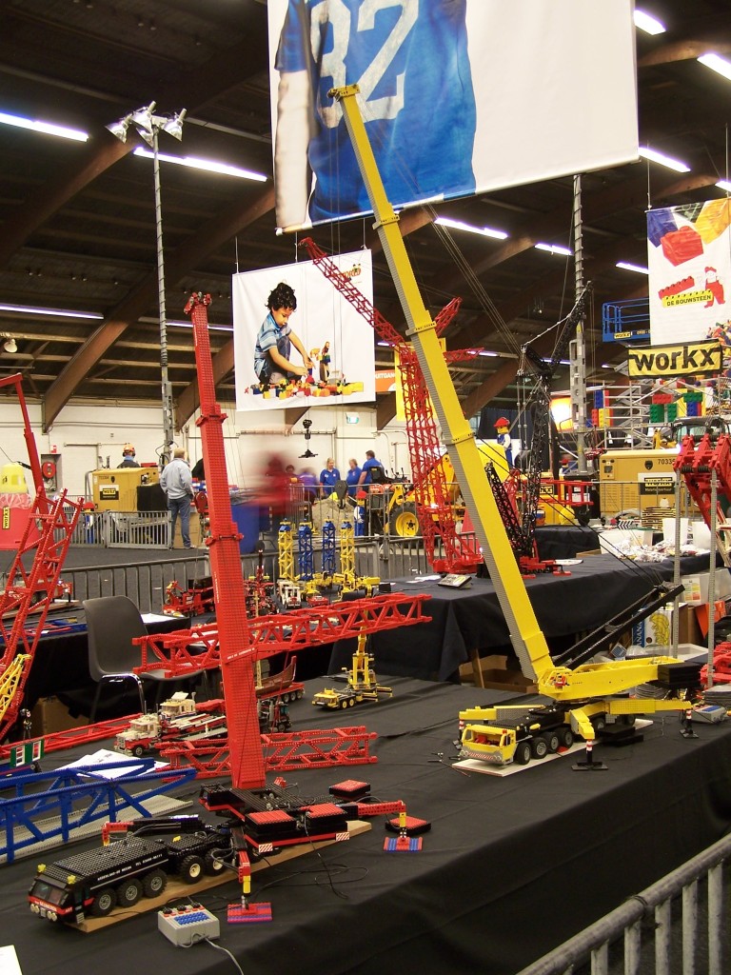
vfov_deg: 46.8
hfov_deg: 36.0
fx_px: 1126
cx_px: 366
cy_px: 488
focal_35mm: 40
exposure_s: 1/2
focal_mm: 6.7
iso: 80
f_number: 2.8
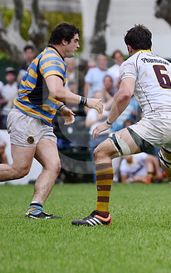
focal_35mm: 525
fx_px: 3909
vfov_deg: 4.0
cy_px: 115
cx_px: 230
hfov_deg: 2.5
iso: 640
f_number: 3.5
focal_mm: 195
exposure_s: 1/1250
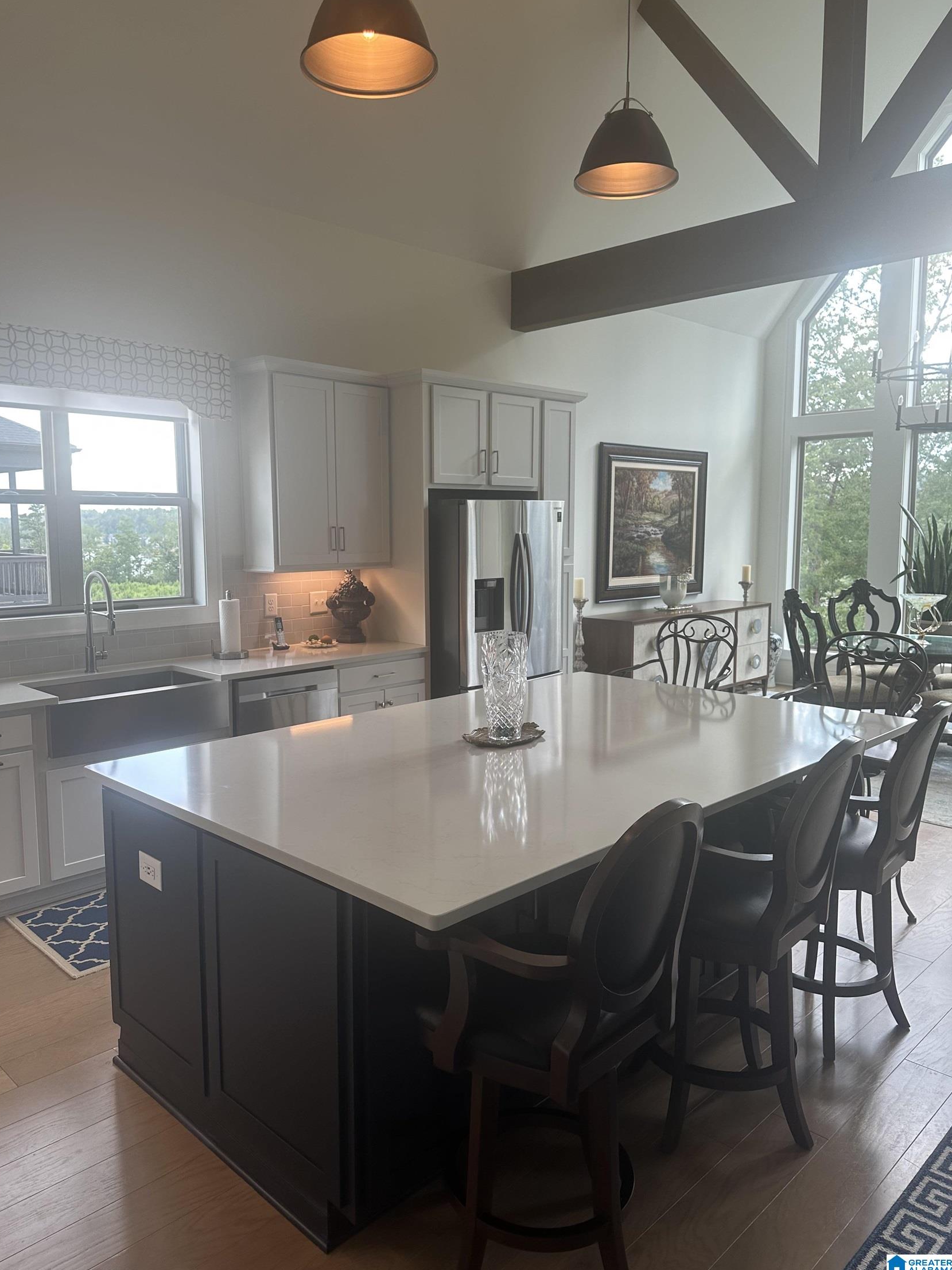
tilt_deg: -6.2
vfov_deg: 69.4
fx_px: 917
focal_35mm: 25
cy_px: 619
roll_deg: -0.8
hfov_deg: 54.9
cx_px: 460
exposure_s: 1/120
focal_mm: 6.86
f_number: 1.78
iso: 80
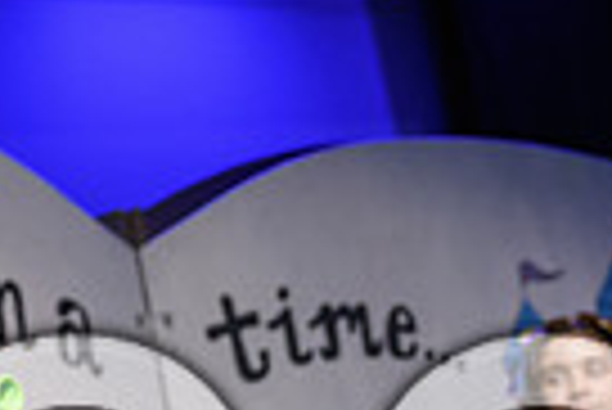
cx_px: 169
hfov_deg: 14.1
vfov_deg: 9.2
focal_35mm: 145
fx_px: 2468
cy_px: 627
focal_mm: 29
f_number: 3.2
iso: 1000
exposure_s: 1/100
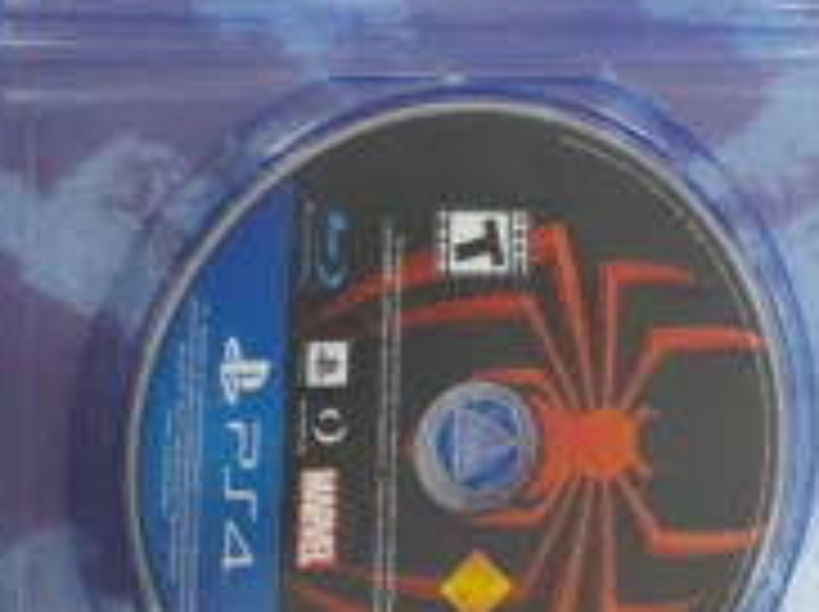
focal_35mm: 55
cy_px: 14
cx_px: 428
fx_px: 1300
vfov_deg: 25.3
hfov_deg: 35.0
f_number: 2
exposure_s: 1/33
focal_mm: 4.6
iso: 320
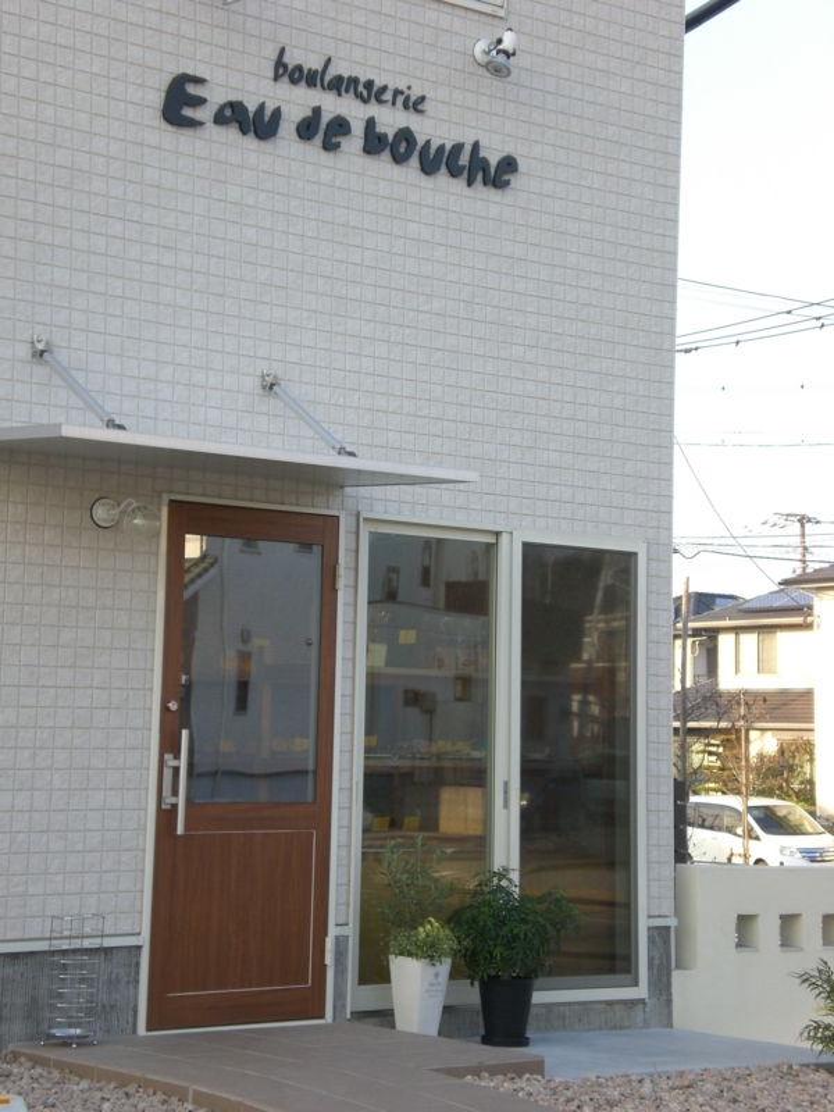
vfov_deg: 26.0
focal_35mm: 75
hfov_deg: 19.6
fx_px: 2409
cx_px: 417
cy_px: 556
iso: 100
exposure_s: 1/200
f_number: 4.5
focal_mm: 12.47
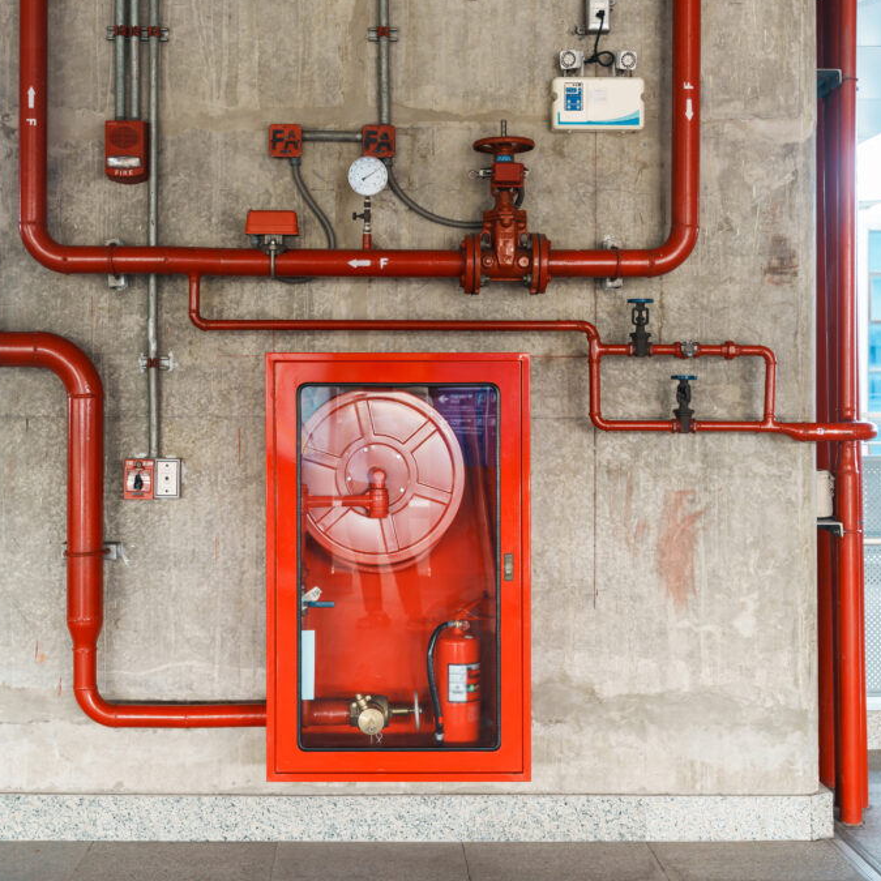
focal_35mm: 49
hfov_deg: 34.6
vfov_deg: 34.7
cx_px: 397
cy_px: 439
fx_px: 1411
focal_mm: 38
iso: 200
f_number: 2.8
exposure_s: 1/80
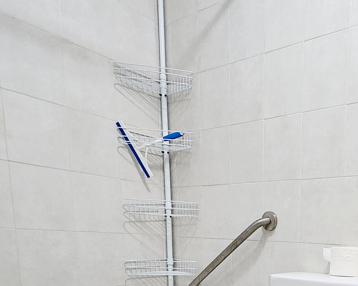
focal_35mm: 31
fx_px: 328
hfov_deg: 48.8
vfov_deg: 40.1
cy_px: 299
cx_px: 344
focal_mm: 2.2
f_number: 2.2
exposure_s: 1/40
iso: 400
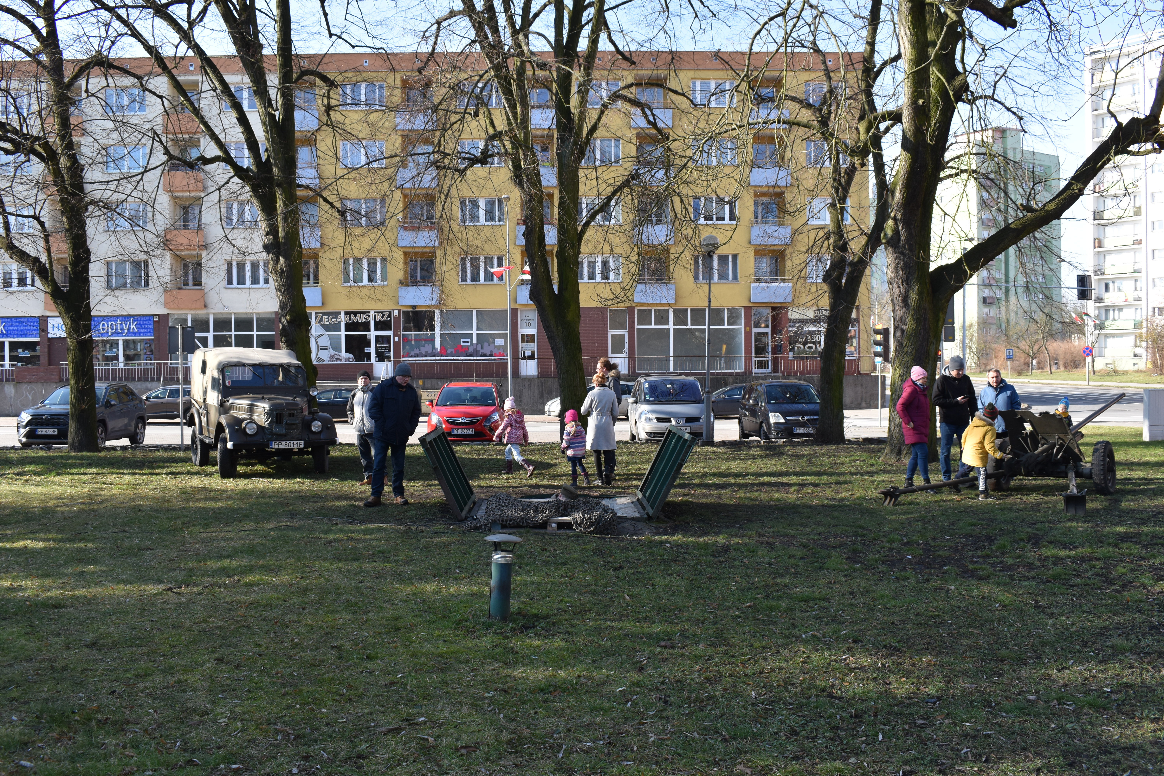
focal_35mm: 34
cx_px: 582
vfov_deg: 38.4
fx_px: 1115
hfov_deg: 55.1
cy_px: 388
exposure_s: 1/250
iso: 320
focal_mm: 23
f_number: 8
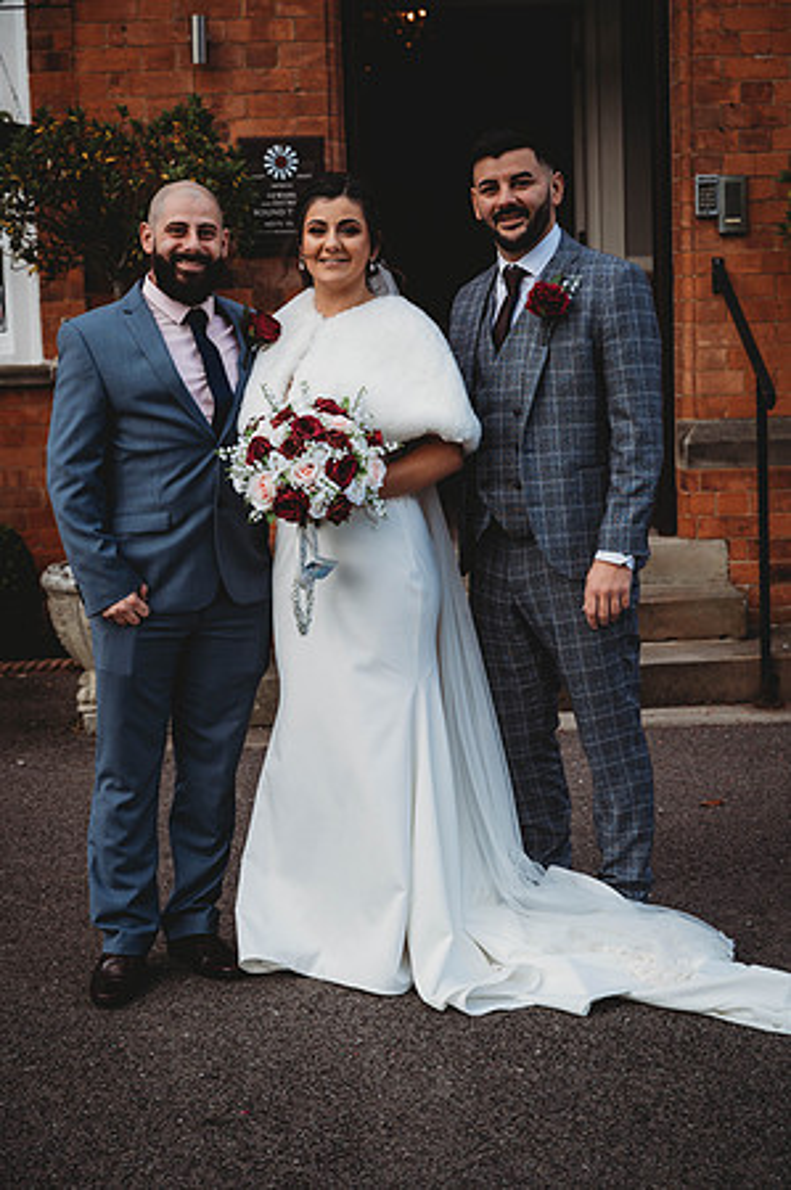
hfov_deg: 20.0
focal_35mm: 68
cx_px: 396
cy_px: 595
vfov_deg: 29.7
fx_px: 2246
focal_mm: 68
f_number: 4.5
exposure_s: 1/400
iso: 100
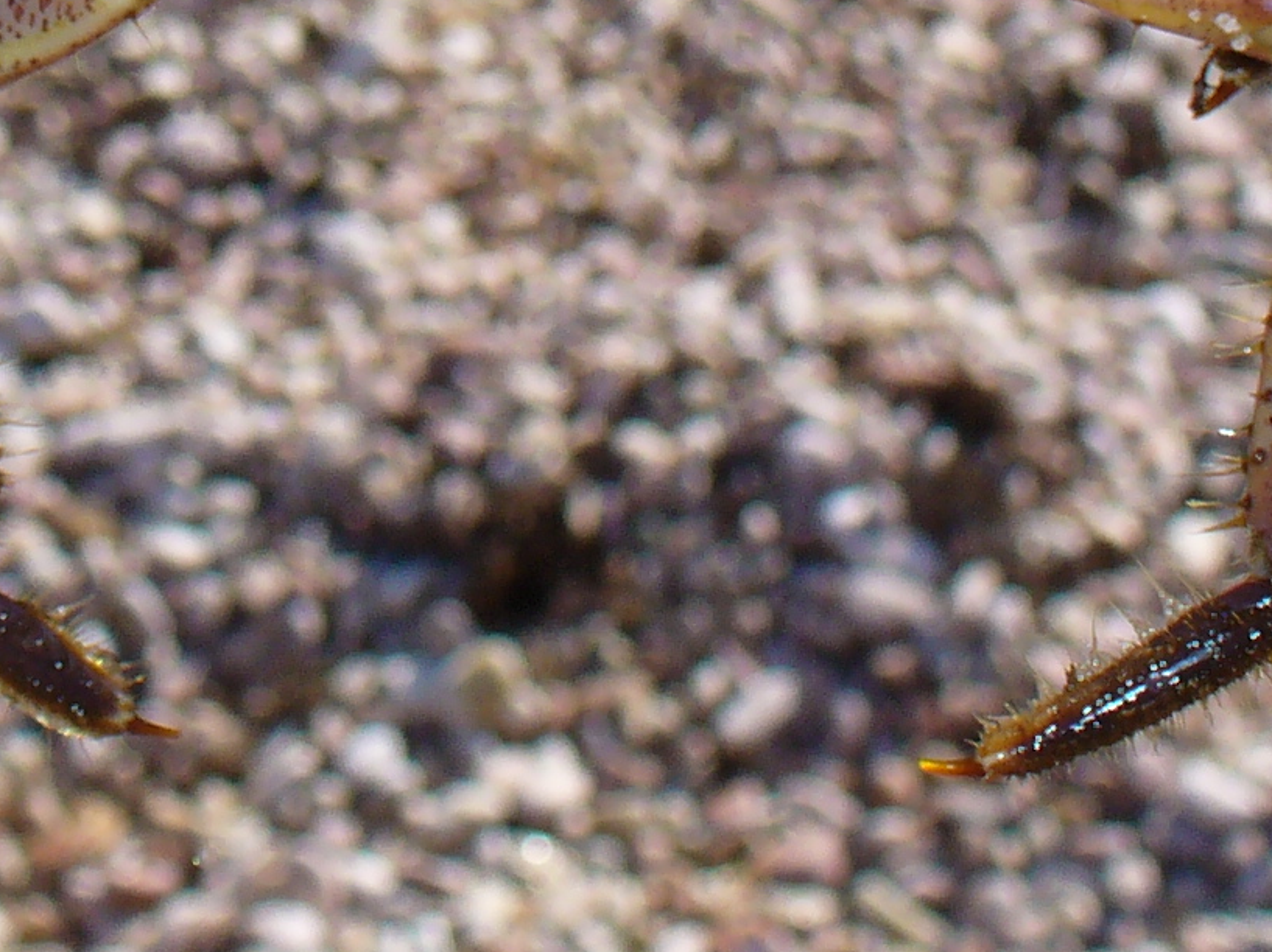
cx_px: 283
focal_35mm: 116
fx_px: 4261
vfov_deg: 12.1
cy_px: -509
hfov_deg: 16.9
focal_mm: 6.1
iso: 80
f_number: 5.6
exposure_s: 1/320
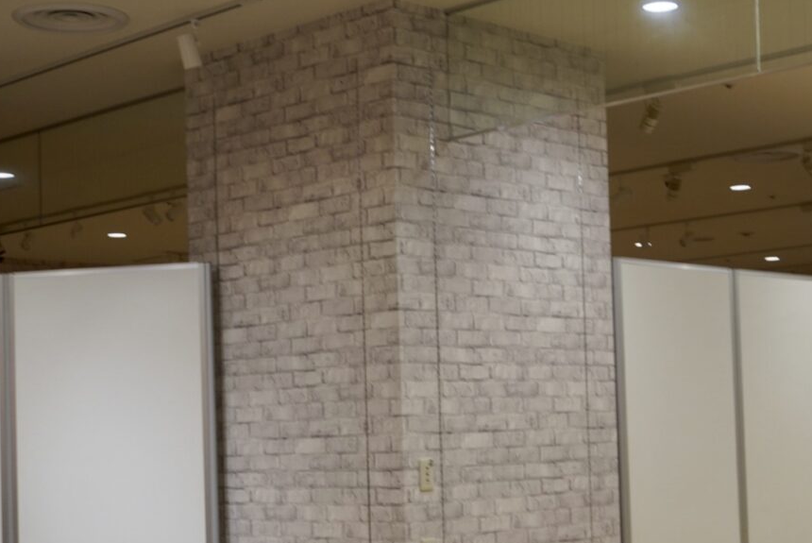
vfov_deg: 20.9
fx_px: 1462
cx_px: 500
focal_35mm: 65
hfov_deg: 30.9
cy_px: 387
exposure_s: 1/160
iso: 400
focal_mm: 29
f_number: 4.5
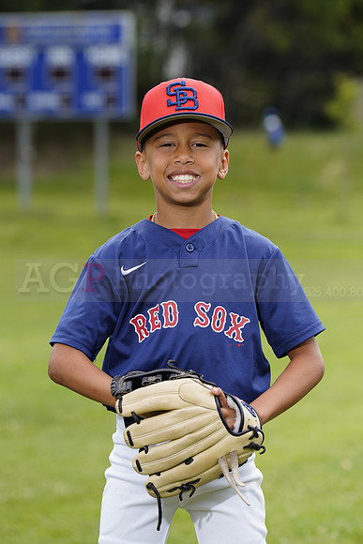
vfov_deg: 10.6
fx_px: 2932
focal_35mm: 194
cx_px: 182
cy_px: 272
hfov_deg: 7.1
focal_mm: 194
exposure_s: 1/250
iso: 100
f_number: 6.3
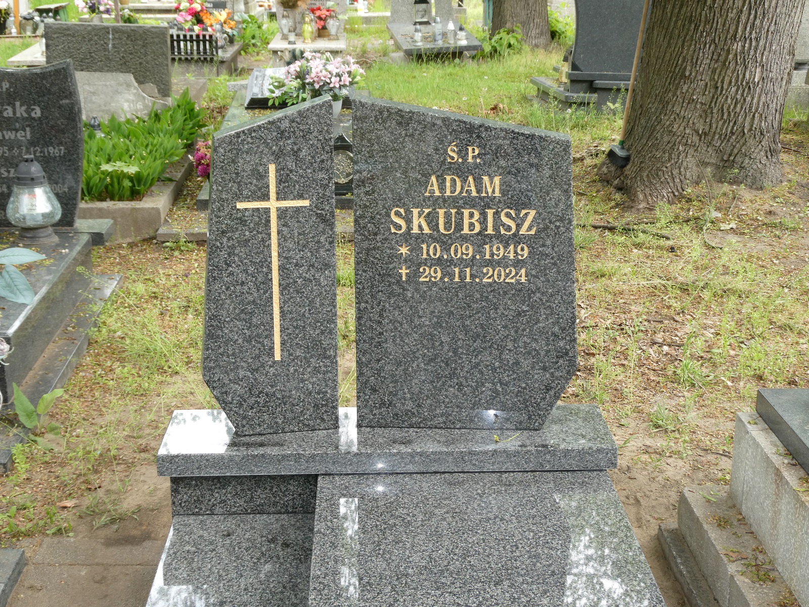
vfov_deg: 27.0
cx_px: 404
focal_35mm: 54
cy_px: 304
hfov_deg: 35.5
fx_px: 1262
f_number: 4.1
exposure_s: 1/60
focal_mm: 9.6
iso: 125
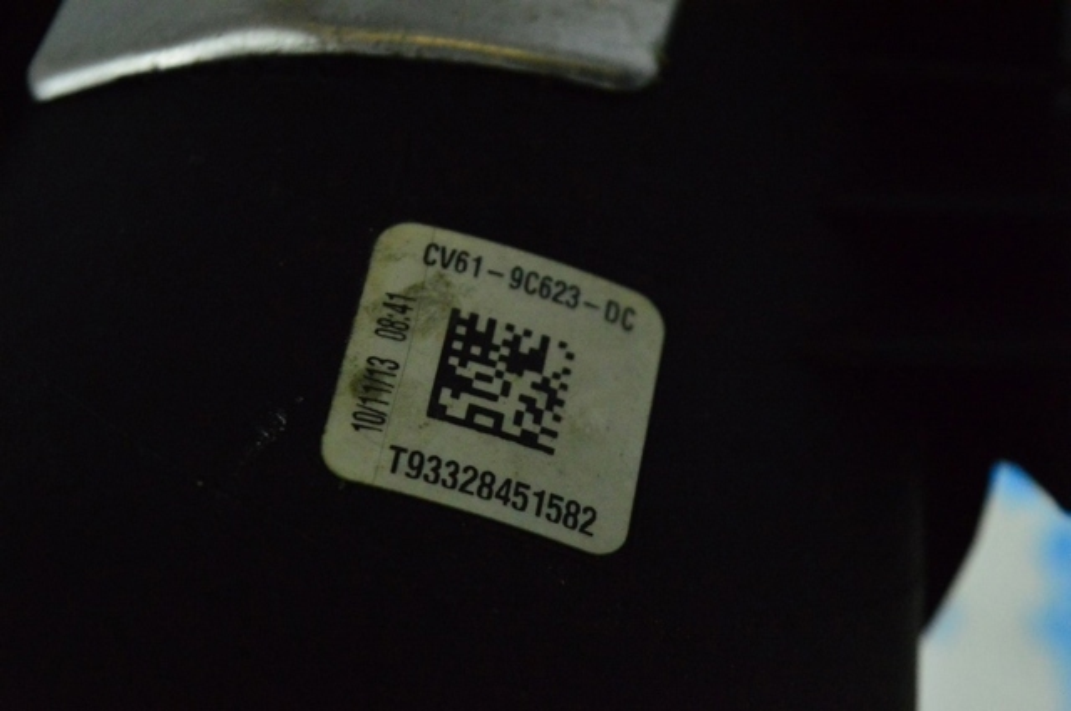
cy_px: 356
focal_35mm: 82
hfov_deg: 24.6
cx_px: 536
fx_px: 2451
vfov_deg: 16.5
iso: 6400
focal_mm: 55
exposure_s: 1/640
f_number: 6.3
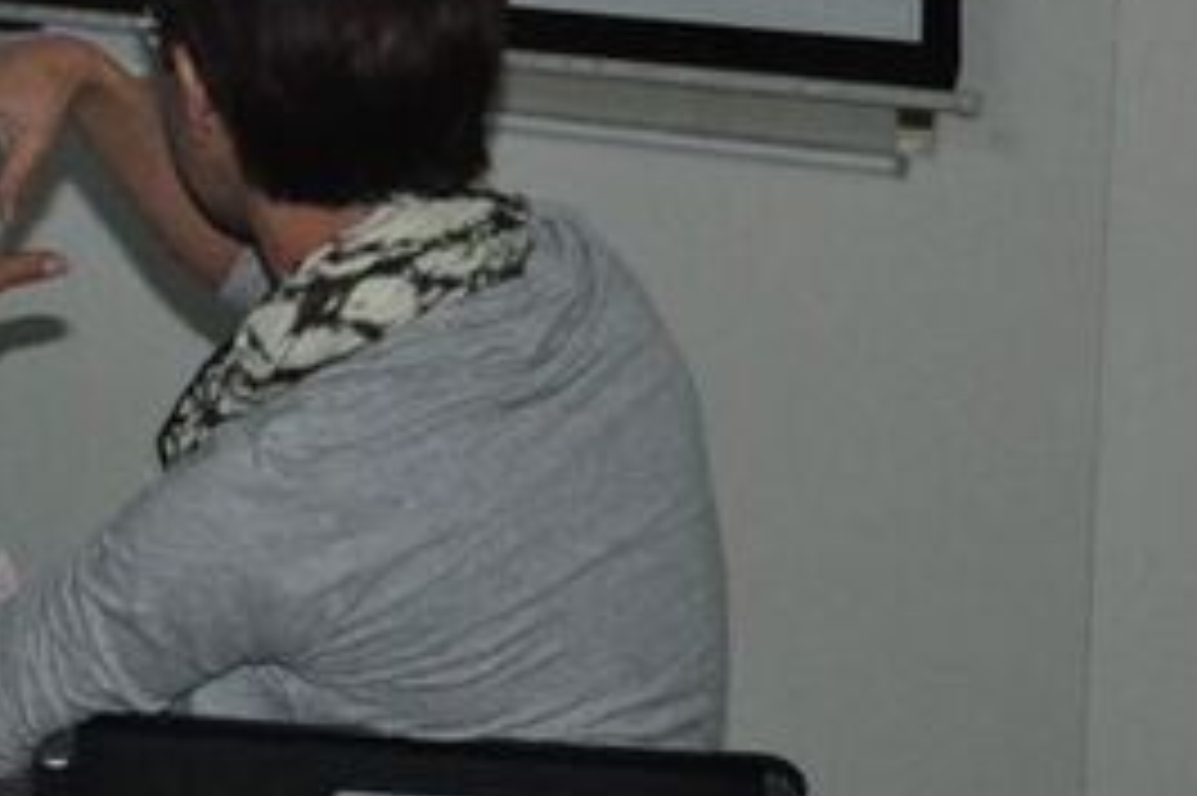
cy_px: -99
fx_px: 4984
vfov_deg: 9.0
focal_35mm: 150
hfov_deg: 13.5
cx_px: 22
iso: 3200
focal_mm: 38
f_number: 5.6
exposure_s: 1/125
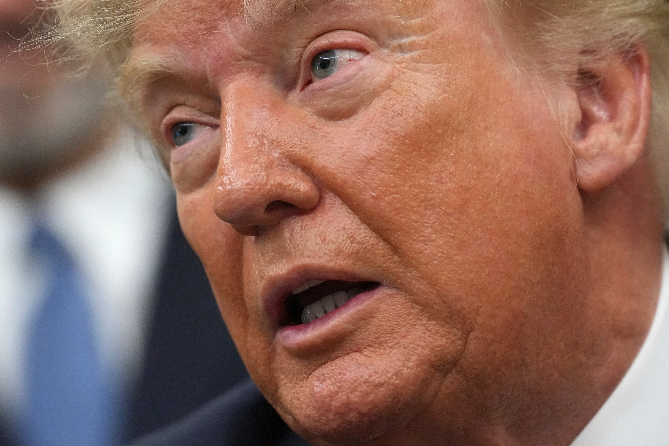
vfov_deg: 3.8
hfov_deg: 5.8
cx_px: 339
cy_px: 188
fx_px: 6652
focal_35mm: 358
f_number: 3.5
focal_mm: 200
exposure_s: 1/320
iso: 5000
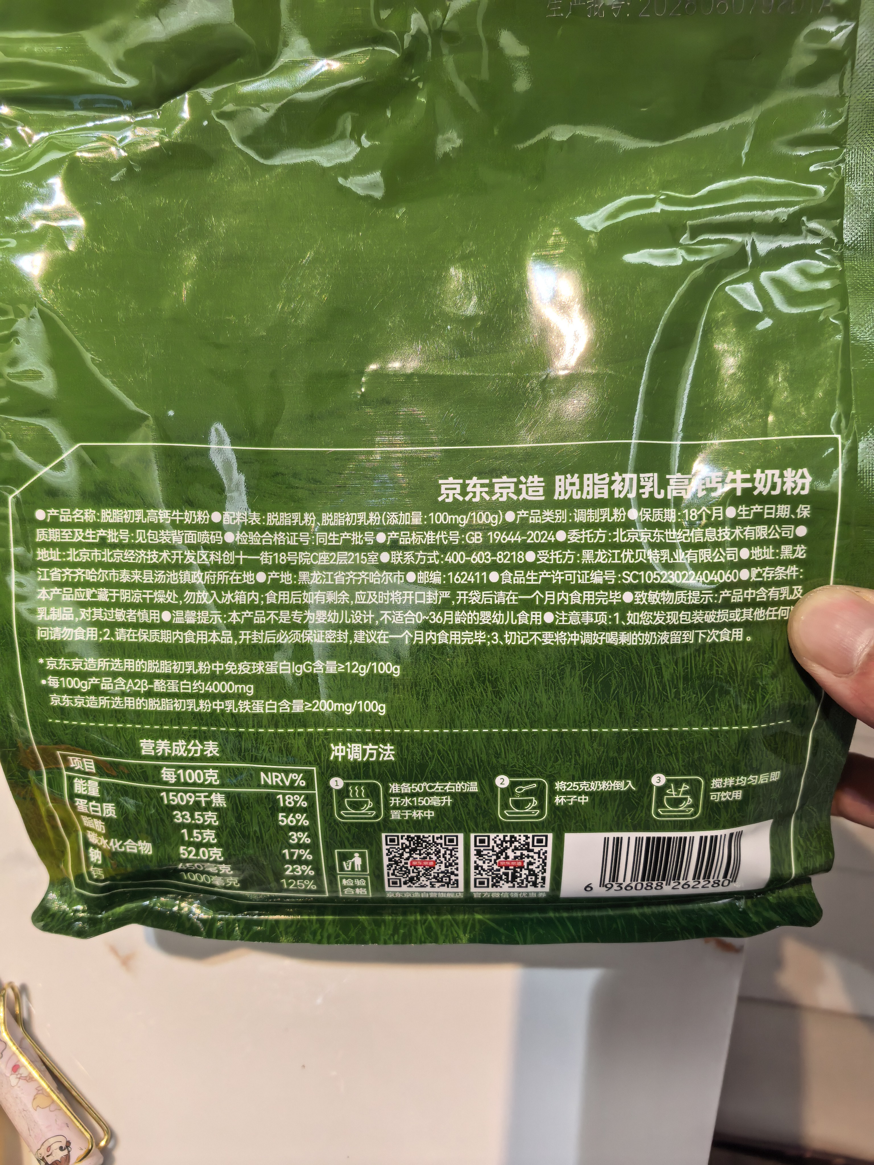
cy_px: 582
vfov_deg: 71.6
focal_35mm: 24
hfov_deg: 56.8
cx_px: 437
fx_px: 808
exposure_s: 1/100
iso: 160
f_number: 2
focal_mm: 5.75
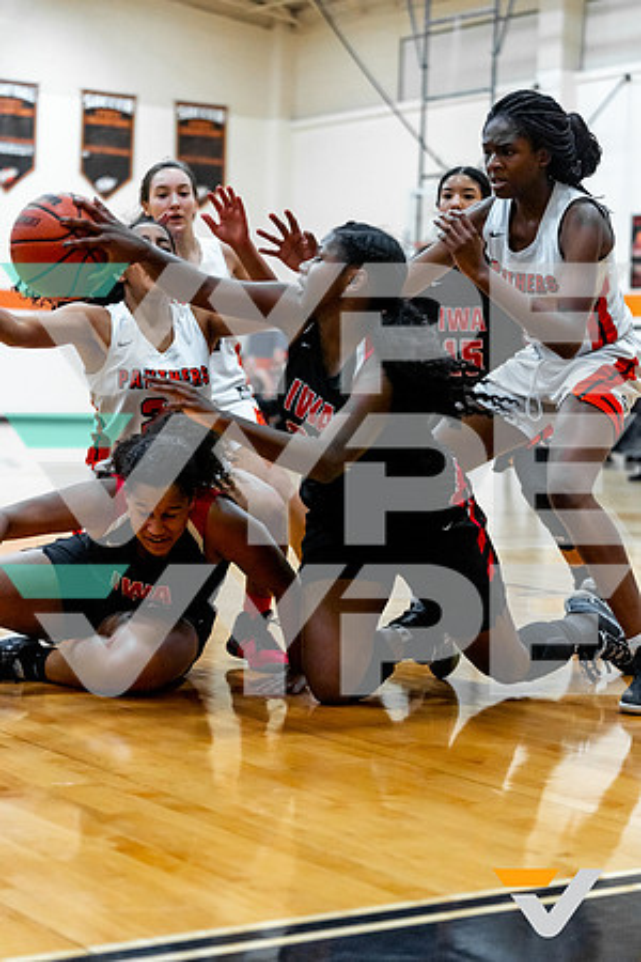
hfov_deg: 19.5
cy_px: 481
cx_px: 320
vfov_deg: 28.8
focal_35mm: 70
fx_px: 1869
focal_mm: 70
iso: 2000
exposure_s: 1/1250
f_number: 2.8
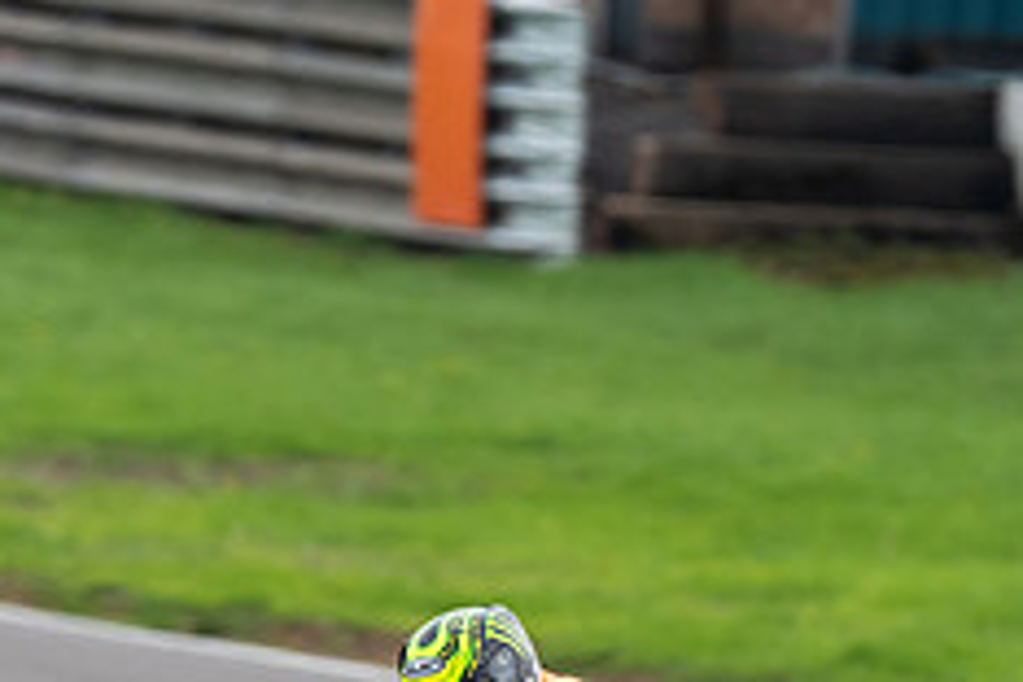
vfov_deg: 0.6
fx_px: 63336
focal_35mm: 2229
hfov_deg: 0.9
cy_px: 793
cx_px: 380
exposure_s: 1/500
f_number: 6.3
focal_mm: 600
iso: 200
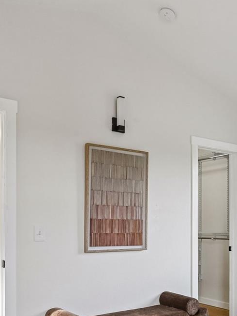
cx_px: 190
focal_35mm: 41
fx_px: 376
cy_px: 224
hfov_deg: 33.9
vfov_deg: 44.6
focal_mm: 17.5
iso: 400
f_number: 10
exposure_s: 1/30
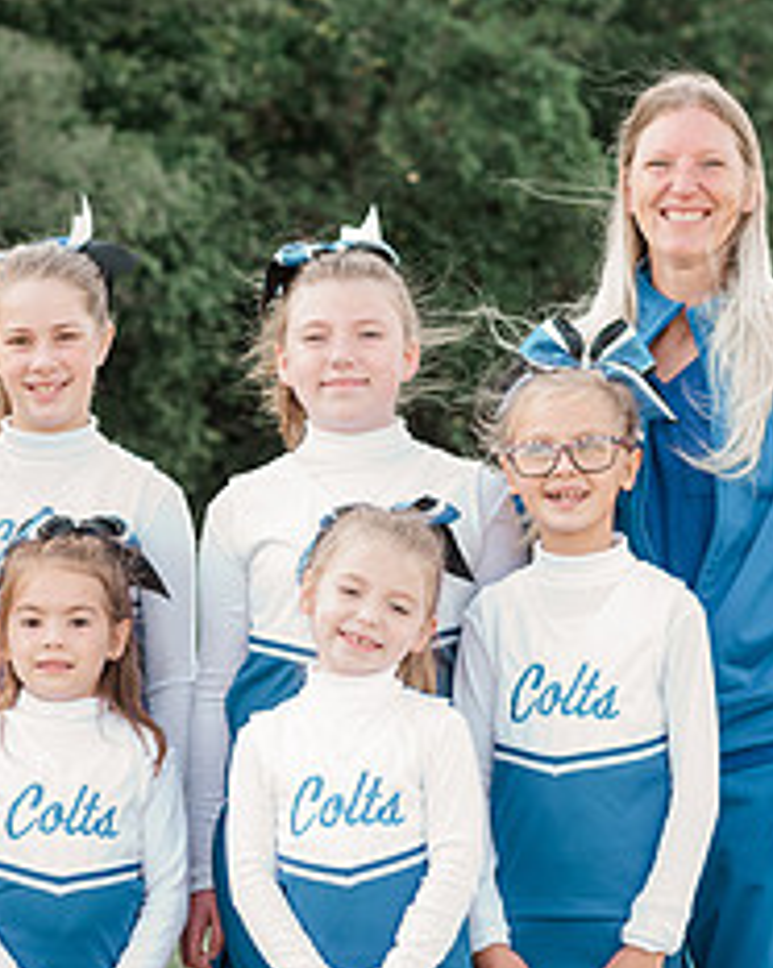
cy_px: 719
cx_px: 125
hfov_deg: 11.5
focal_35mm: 133
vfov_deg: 14.4
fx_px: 3808
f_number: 4
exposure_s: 1/800
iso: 800
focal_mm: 50
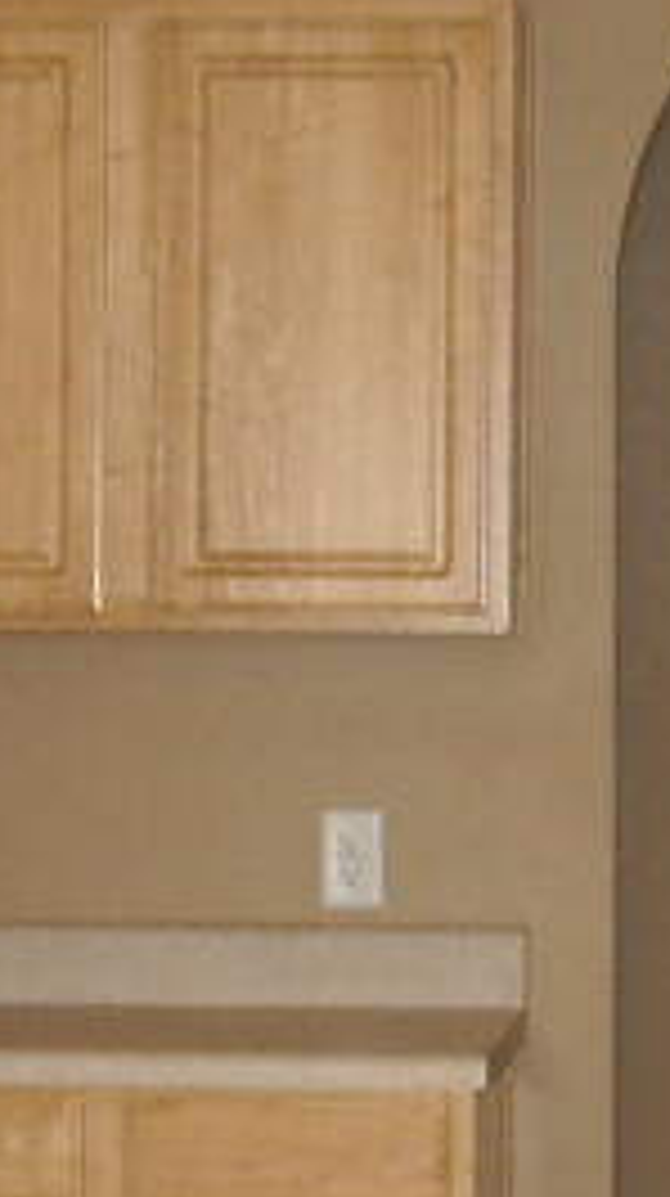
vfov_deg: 14.5
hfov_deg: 8.2
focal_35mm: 147
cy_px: 1030
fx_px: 4658
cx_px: 301
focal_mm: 5.7
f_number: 2.8
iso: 200
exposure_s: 1/54
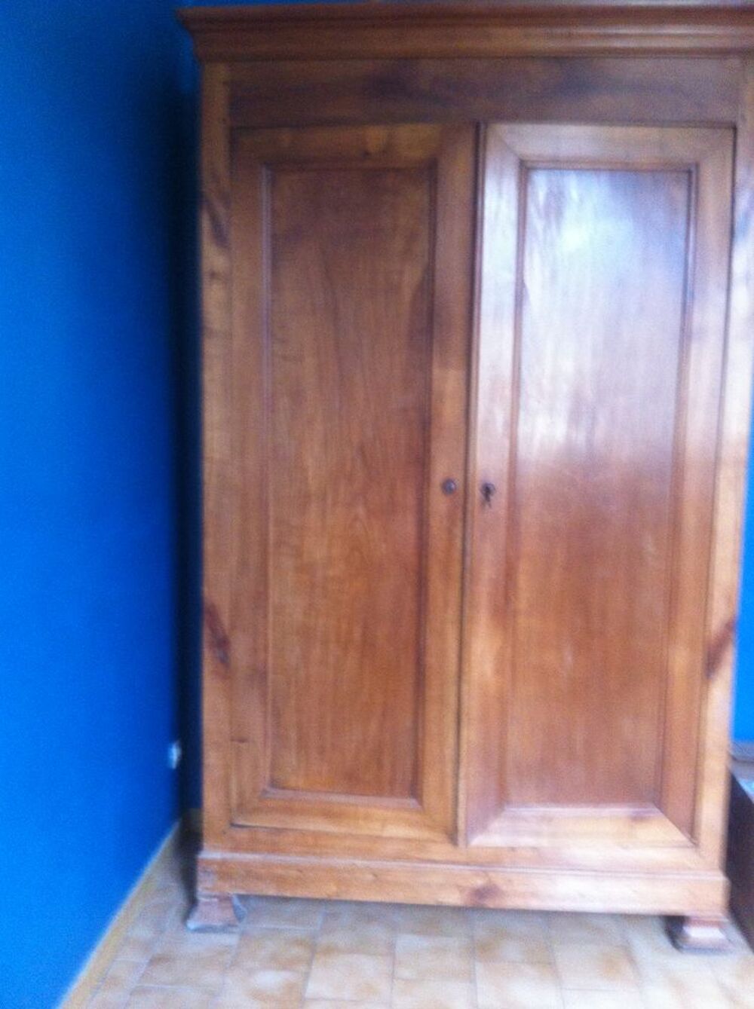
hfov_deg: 40.6
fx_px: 1019
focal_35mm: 35
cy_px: 504
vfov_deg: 52.7
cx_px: 377
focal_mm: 3.85
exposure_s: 1/17
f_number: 2.8
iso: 250
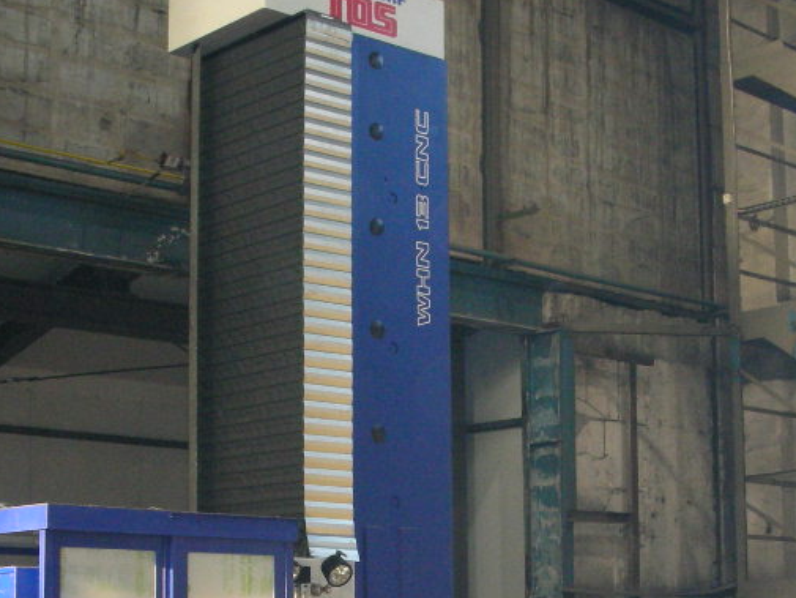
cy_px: 511
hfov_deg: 27.4
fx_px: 1633
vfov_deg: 20.4
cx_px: 448
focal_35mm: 71
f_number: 3
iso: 200
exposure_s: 1/60.1
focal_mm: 5.8
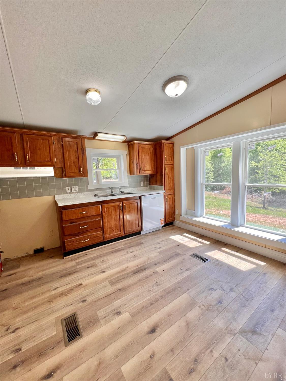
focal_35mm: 13
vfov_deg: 106.2
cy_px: 190
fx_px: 143
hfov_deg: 89.9
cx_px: 143
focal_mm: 1.57
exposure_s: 1/120
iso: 50
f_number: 1.8
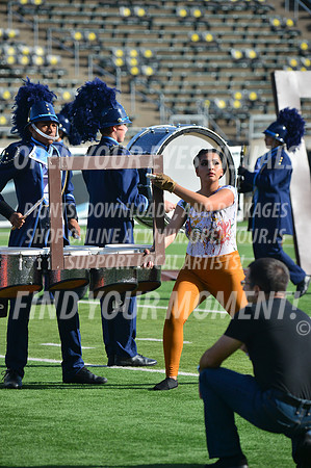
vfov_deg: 9.0
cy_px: 234
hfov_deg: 6.0
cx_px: 156
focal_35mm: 230
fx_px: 2987
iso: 125
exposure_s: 1/1000
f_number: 5.6
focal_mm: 230
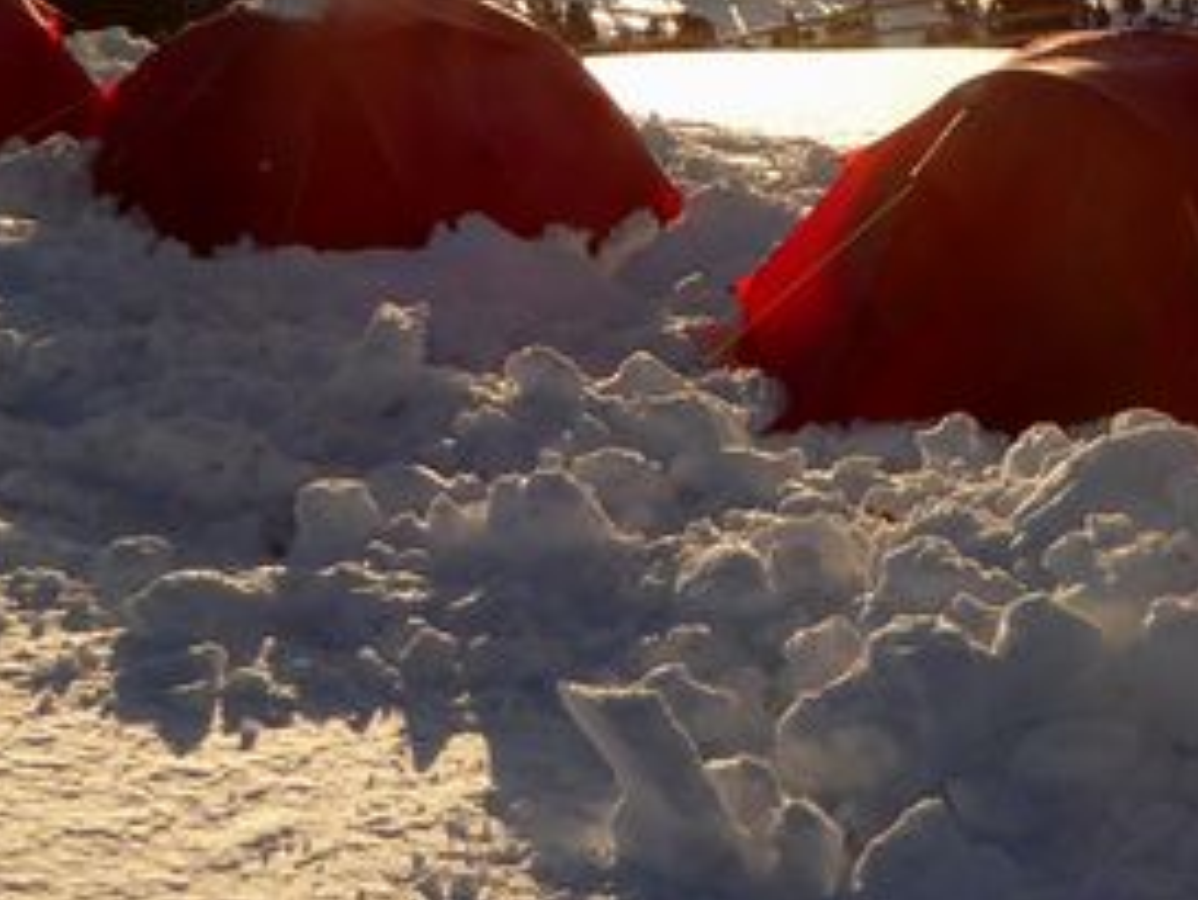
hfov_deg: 21.7
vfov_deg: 16.0
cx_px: 821
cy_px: -75
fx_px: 3116
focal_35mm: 90
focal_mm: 4.3
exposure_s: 1/1300
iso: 100
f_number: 3.3
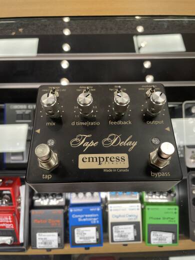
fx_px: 195
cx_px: 98
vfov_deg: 67.3
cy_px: 130
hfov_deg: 53.1
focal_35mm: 26
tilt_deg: -63.3
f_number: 1.6
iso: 100
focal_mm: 4.2
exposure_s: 1/120
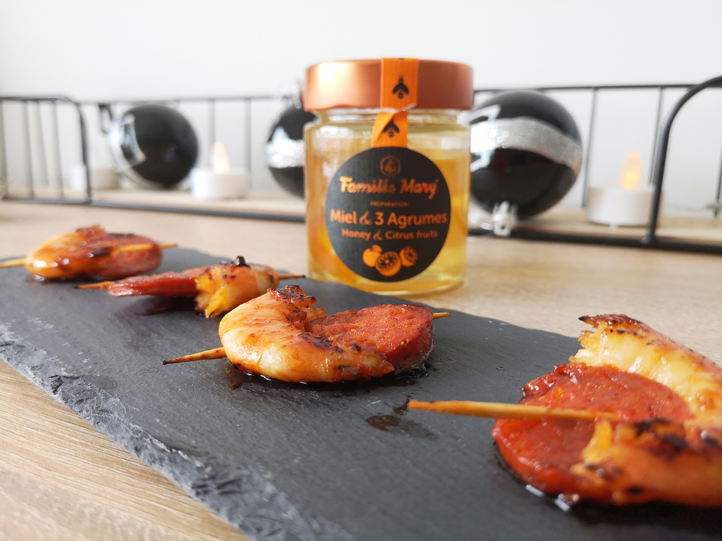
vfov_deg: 51.4
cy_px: 270
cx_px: 361
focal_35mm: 27
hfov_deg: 65.3
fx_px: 563
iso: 80
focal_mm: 3.95
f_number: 1.8
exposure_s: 1/100
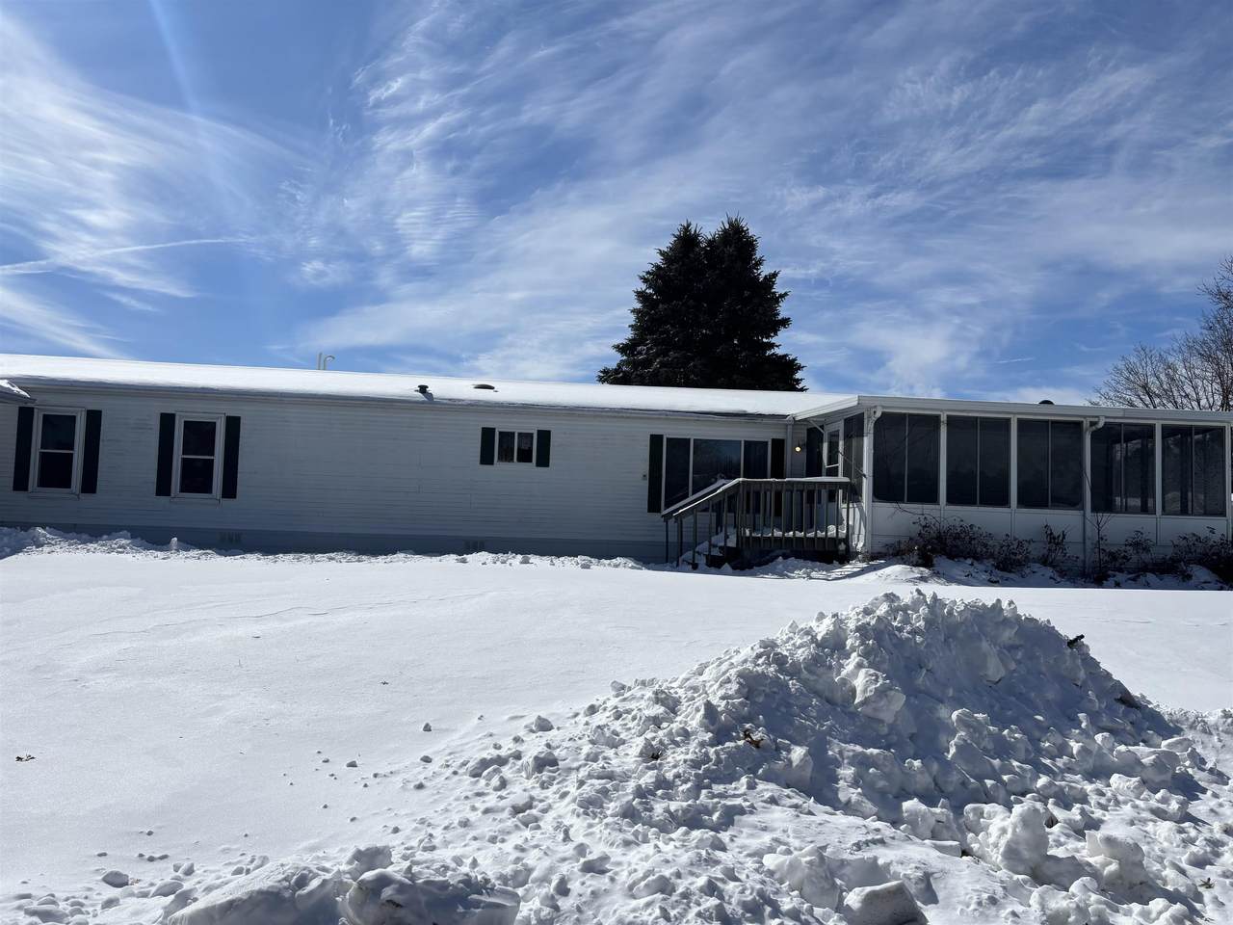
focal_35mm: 26
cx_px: 616
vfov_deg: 53.1
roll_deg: -1.9
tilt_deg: +2.5
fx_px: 926
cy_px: 462
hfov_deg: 67.3
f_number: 1.6
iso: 50
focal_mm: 5.96
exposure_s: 1/16129
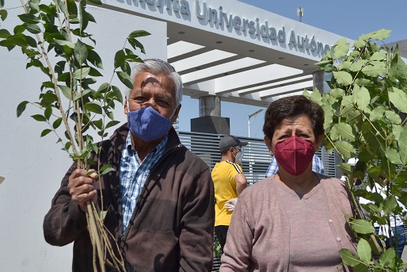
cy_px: 116
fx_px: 475
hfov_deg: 46.2
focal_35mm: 42
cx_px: 234
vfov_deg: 31.9
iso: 100
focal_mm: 24
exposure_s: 1/800
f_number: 5.6
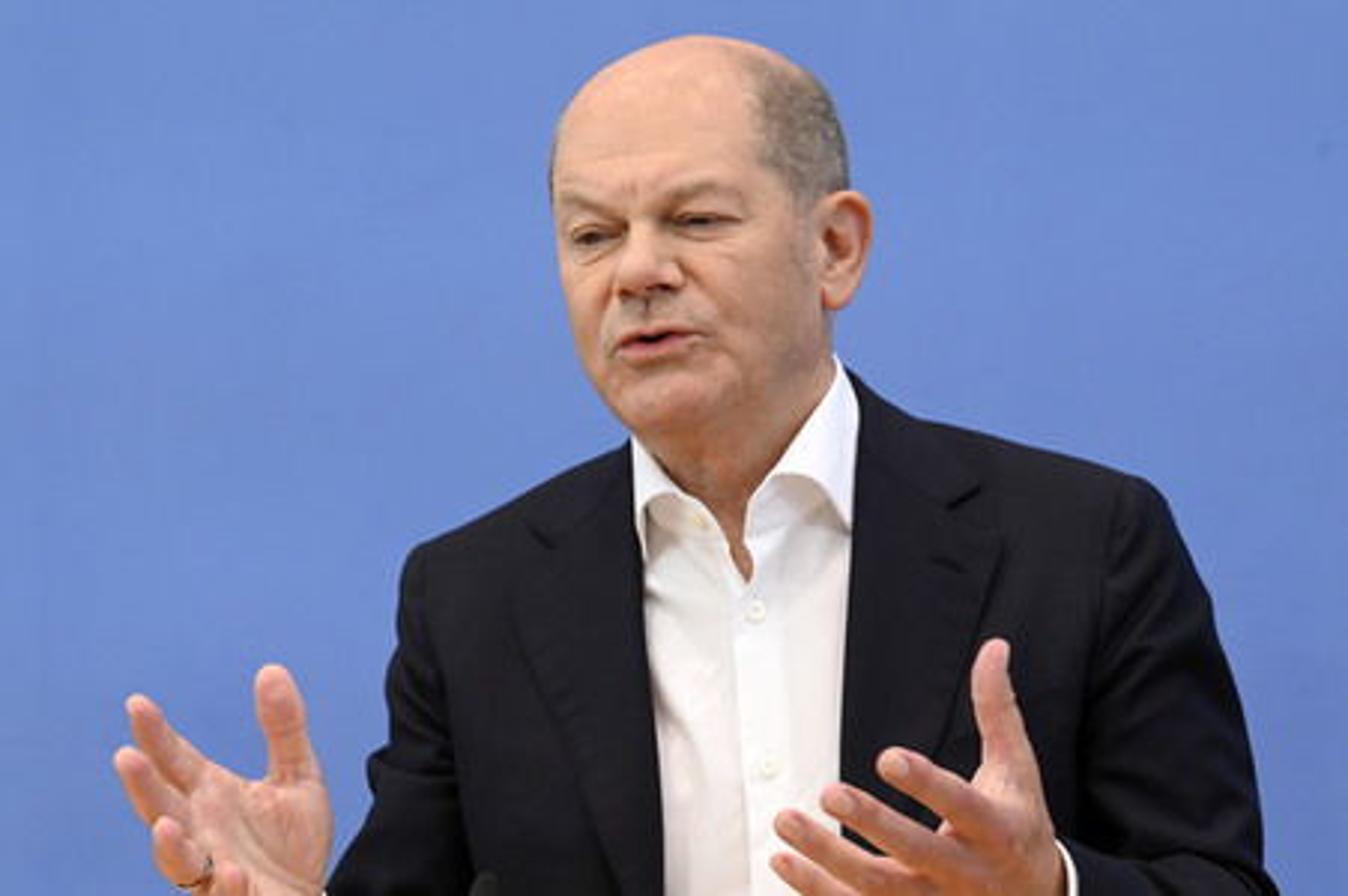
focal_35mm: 112
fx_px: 4191
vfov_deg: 12.2
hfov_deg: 18.3
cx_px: 674
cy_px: 448
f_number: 6.3
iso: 3200
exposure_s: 1/500
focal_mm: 112
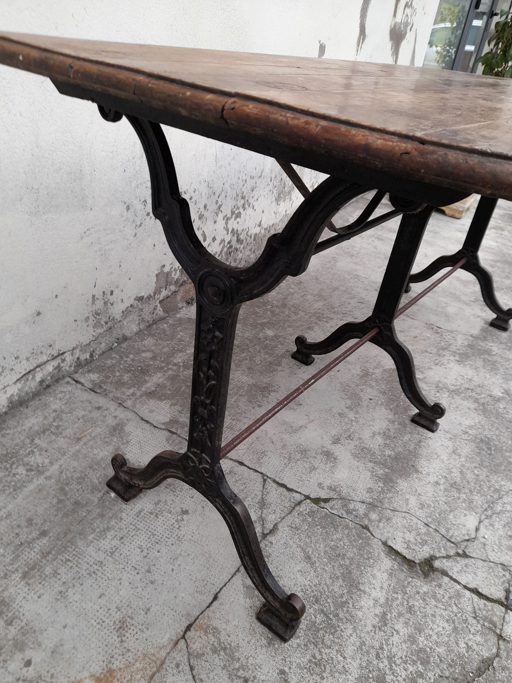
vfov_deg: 69.4
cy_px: 342
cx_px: 256
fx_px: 493
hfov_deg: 54.9
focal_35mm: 25
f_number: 2
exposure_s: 1/60
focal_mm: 4.6
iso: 64
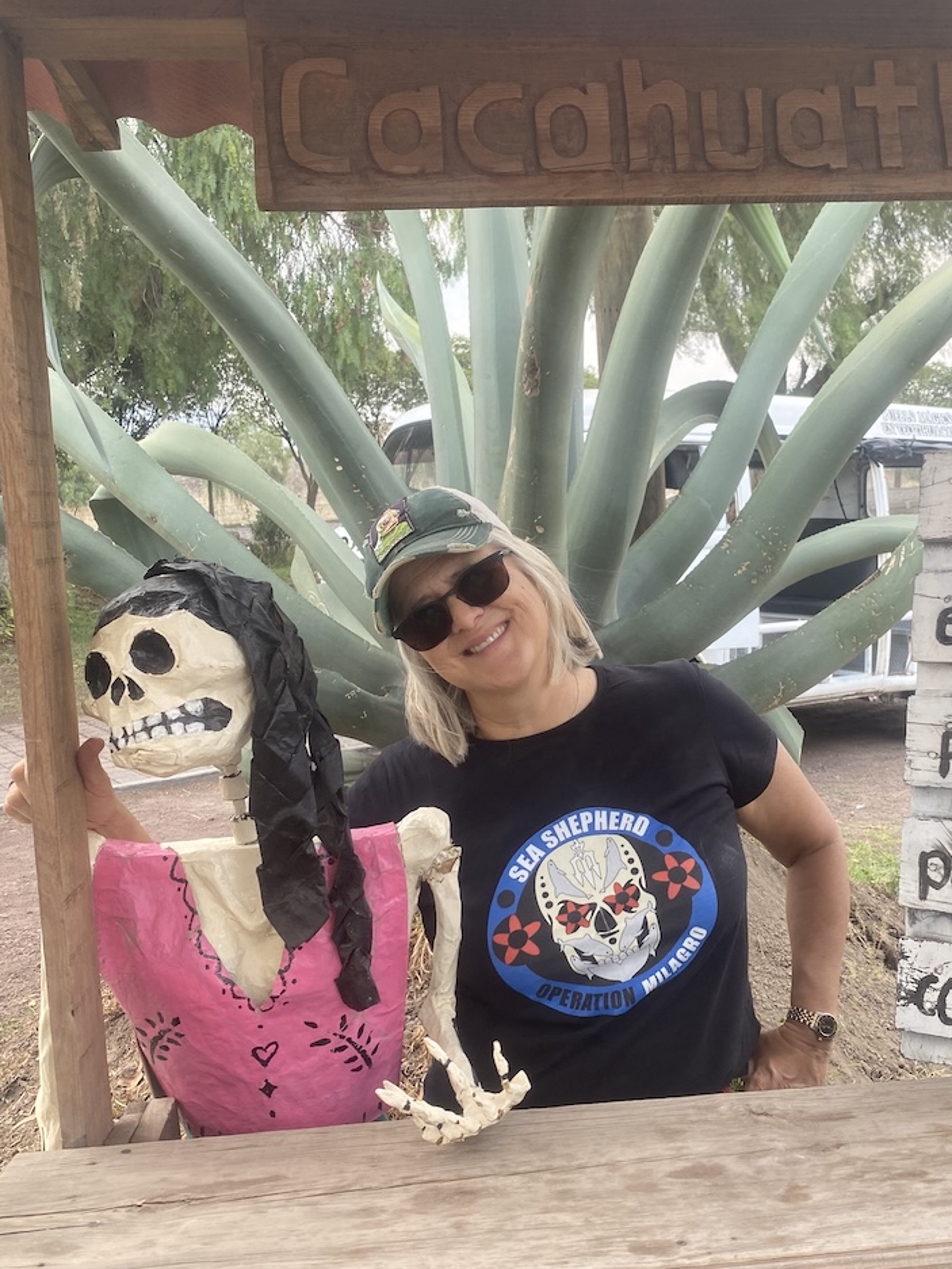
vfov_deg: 50.0
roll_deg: +1.5
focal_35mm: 37
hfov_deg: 38.3
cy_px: 709
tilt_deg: -7.3
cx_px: 618
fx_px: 1356
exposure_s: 1/295
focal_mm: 4.25
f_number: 1.8
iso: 32
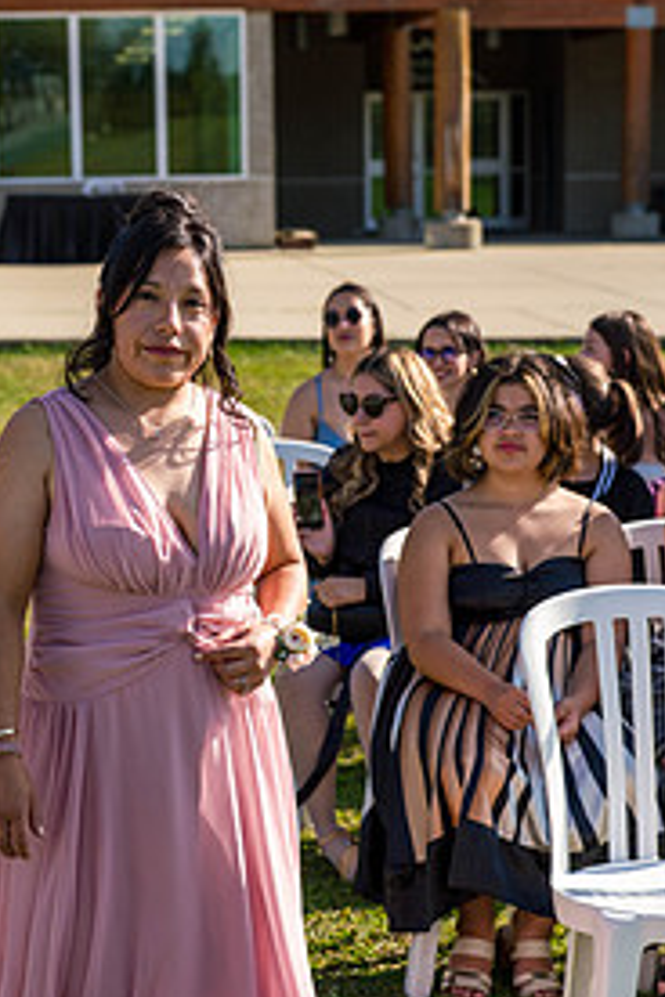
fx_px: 2577
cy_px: 560
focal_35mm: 93
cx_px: 152
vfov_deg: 21.9
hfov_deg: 14.6
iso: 250
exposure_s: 1/1250
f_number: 4
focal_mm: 57
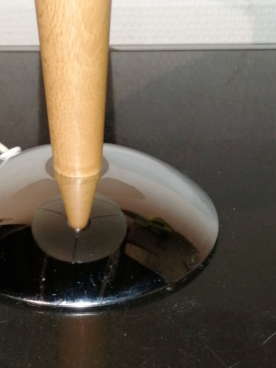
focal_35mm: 59
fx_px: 627
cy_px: 200
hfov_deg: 24.7
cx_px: 91
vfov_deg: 32.7
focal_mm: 3.46
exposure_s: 1/33.3
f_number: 1.8
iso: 100
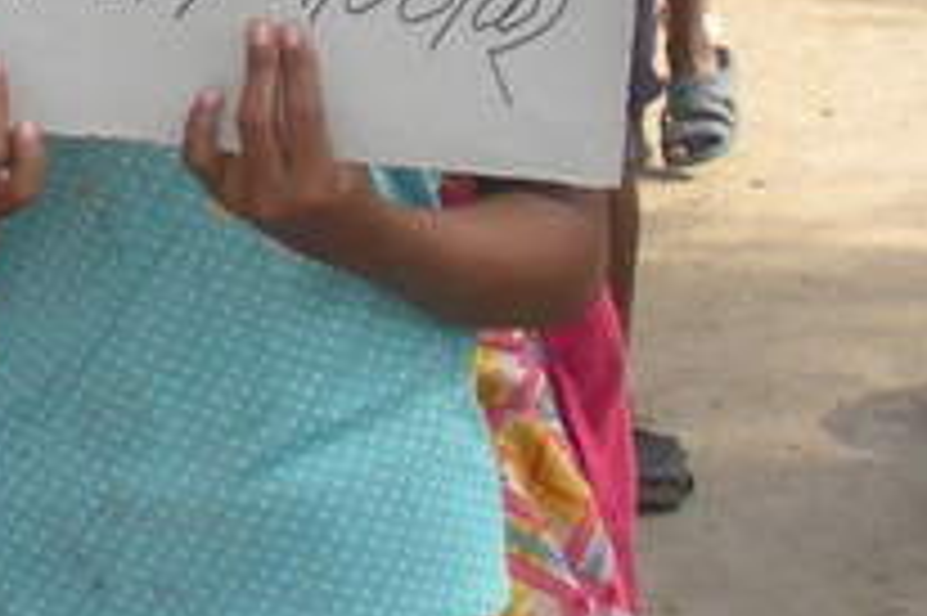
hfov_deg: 23.2
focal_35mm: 87
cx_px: 225
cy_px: -153
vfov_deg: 15.1
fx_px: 2238
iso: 88
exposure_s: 1/325
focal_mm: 6.3
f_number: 3.5
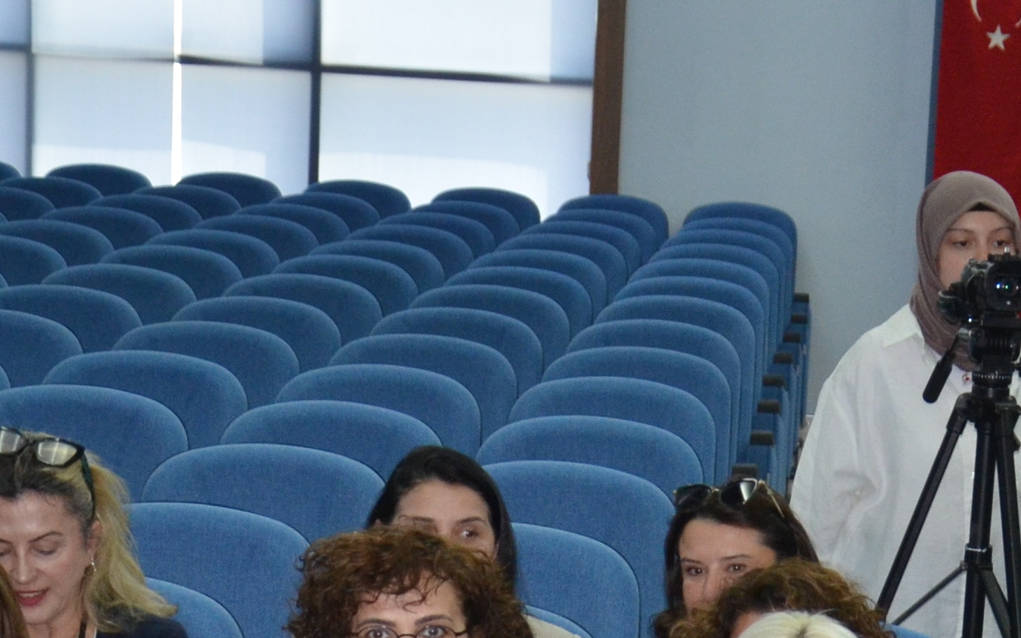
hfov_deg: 13.6
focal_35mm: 153
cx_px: 861
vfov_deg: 8.4
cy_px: 849
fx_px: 4257
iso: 800
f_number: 4
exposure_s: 1/60
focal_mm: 28
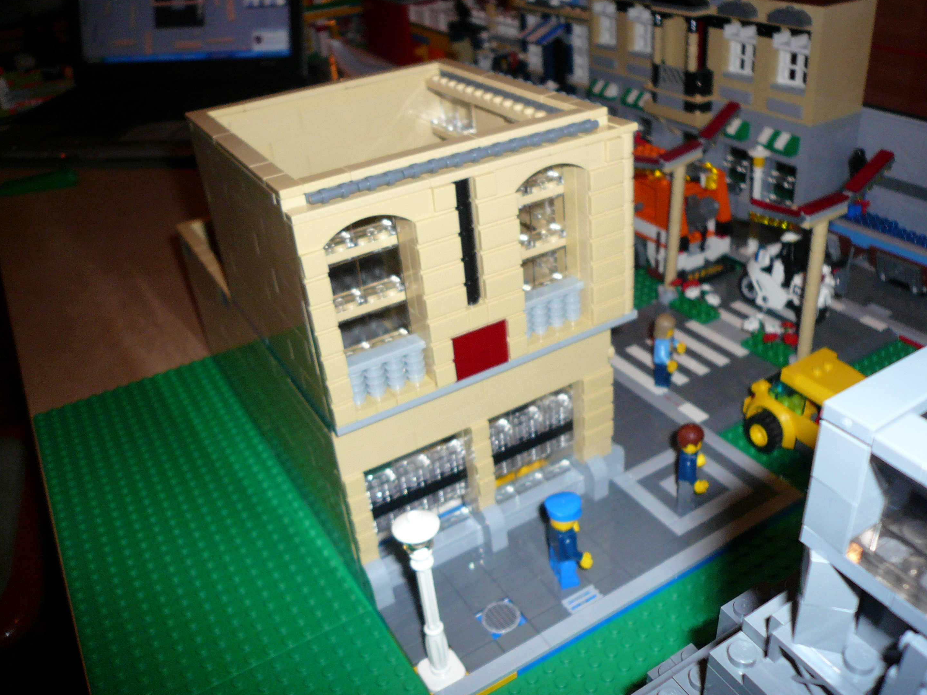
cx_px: 485
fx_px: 803
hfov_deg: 59.9
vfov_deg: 46.8
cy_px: 343
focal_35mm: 30
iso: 100
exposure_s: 1/30
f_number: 2.8
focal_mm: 4.6
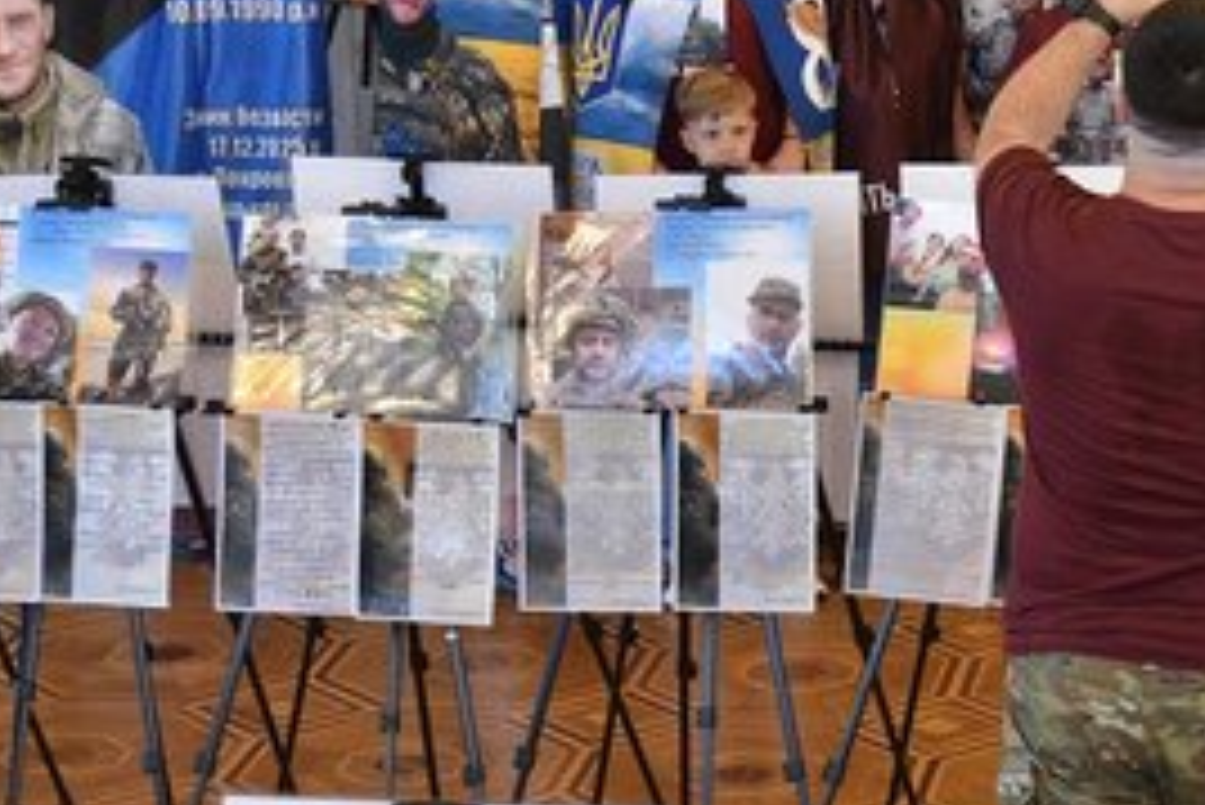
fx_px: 4320
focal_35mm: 129
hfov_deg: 15.5
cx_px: 1322
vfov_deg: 10.6
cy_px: 196
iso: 1600
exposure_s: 1/400
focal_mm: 48
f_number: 4
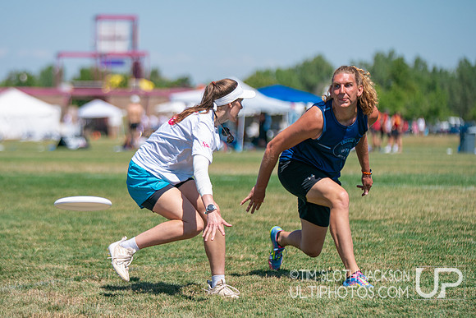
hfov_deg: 11.3
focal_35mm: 181
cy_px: 170
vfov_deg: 7.6
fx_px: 2397
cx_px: 196
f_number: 2.8
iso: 200
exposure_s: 1/4000
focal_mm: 135
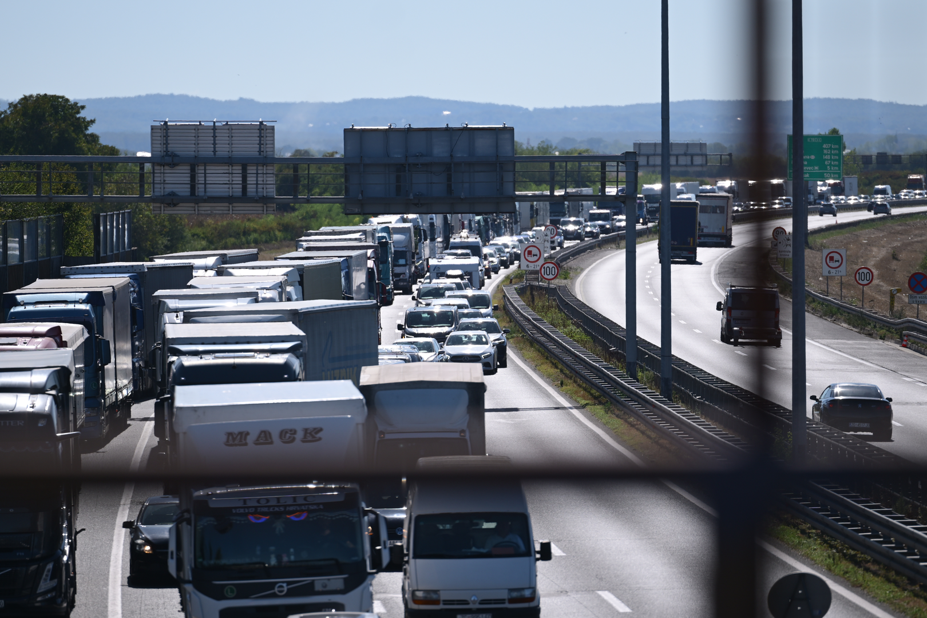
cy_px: 309
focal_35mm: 300
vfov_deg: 4.6
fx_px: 7724
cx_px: 464
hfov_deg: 6.9
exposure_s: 1/2000
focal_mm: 200
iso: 64
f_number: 2.8
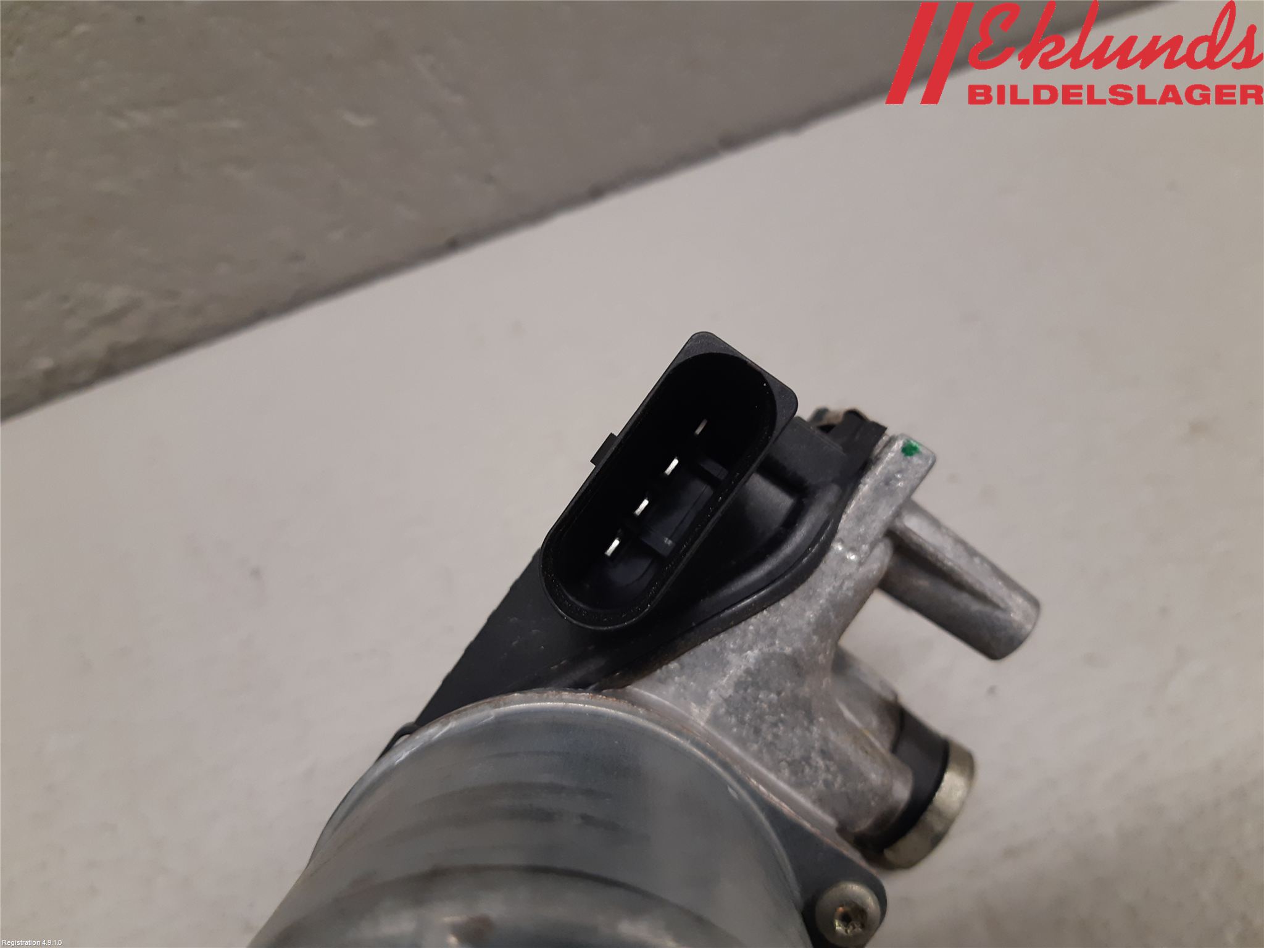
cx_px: 632
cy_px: 474
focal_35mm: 26
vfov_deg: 53.1
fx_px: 949
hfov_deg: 67.3
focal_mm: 3.93
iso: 125
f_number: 1.7
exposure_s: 1/50
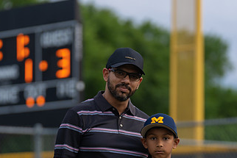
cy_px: 125
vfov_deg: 5.6
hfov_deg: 8.3
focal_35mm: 247
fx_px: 1627
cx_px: 102
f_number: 2.8
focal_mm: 137
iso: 250
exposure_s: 1/320
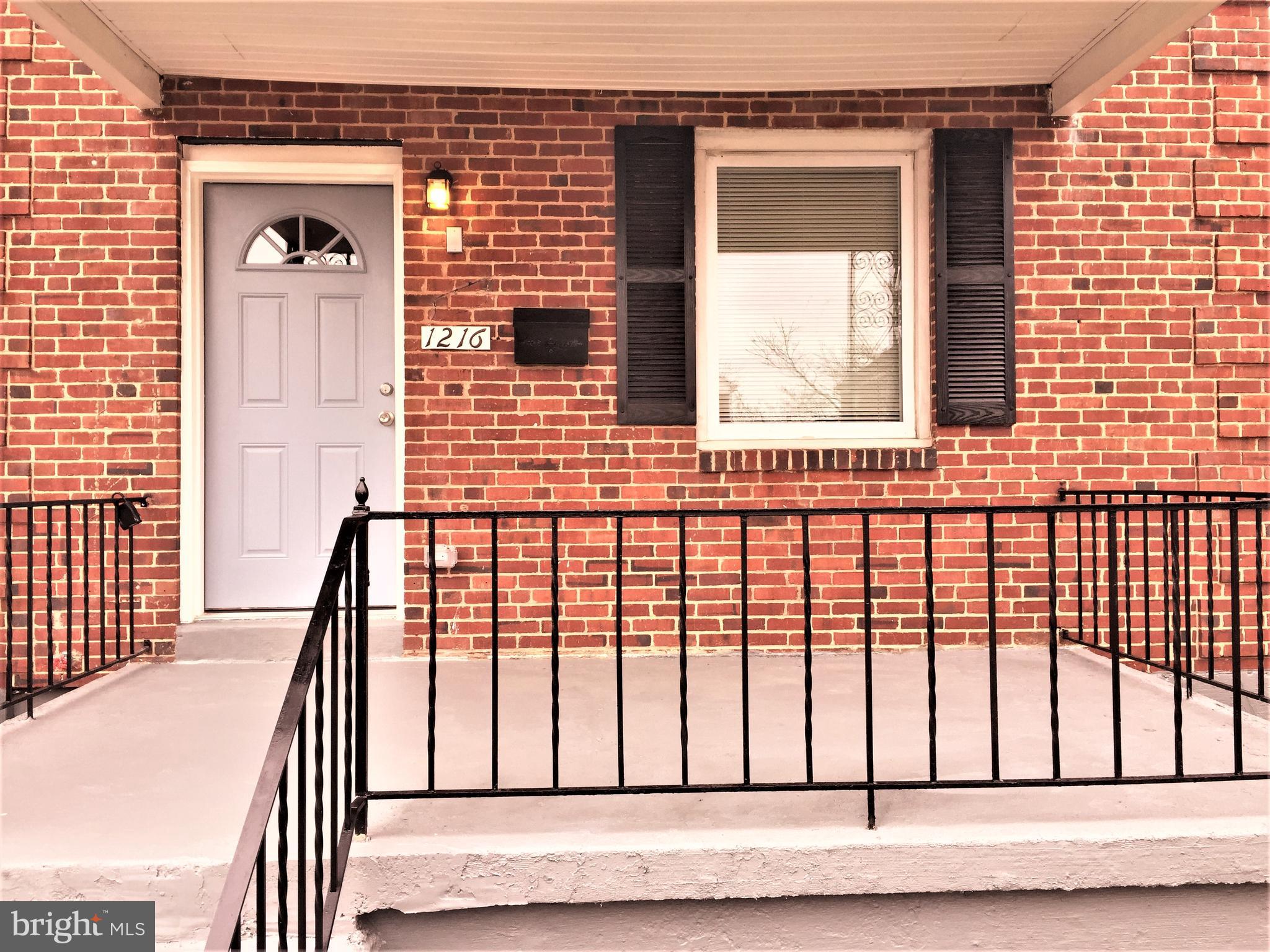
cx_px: 635
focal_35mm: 29
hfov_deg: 61.7
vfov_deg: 48.2
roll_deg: -0.6
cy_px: 476
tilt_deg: +0.2
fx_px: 1064
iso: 32
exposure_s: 1/120
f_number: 2.2
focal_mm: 4.15
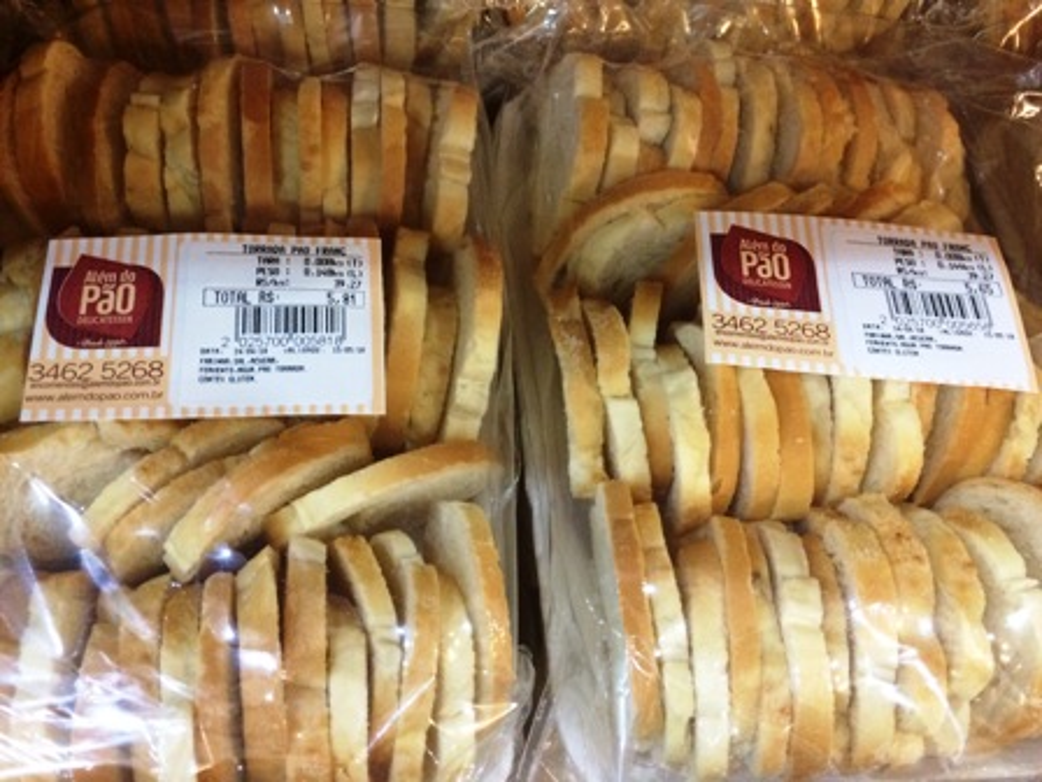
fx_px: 873
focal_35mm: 29
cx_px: 521
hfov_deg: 61.7
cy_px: 391
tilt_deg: -60.3
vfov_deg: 48.2
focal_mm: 4.15
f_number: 2.2
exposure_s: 1/17
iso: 250
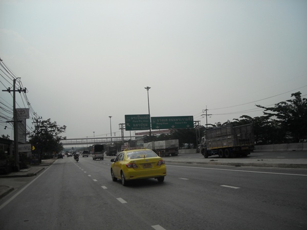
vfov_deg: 40.7
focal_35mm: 35
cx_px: 154
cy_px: 115
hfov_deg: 52.6
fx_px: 310
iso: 64
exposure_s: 1/1353
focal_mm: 5.7
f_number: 5.6
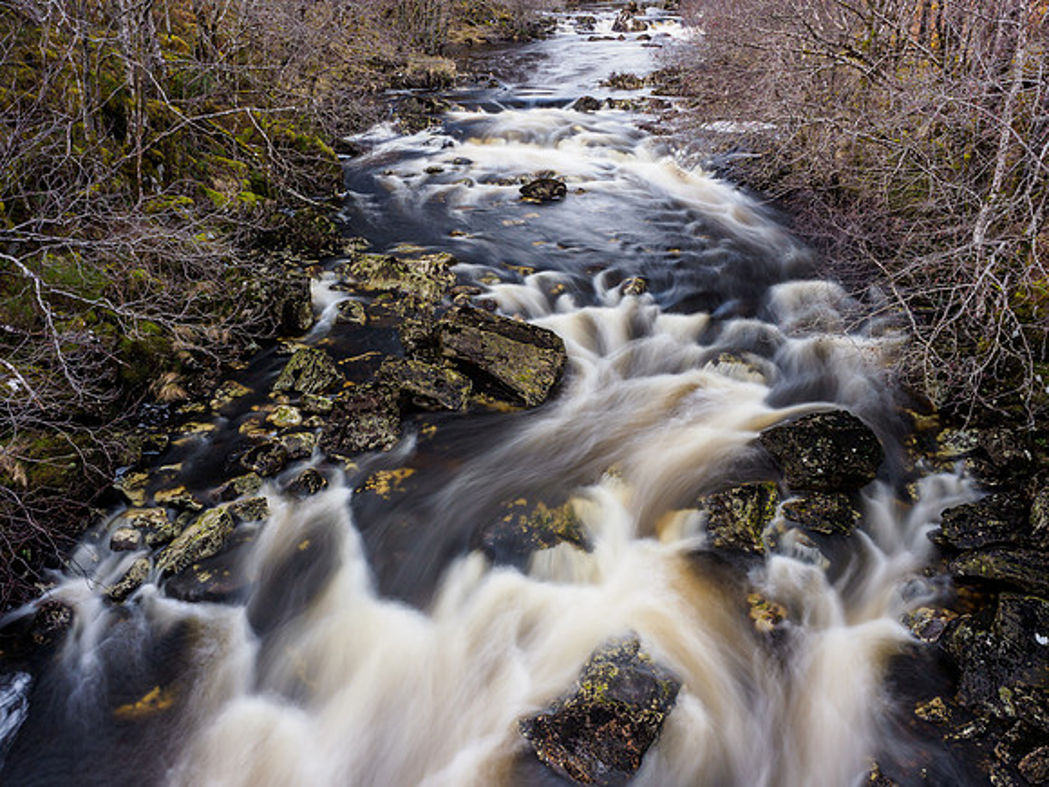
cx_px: 524
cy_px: 394
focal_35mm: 24
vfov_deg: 56.8
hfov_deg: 71.6
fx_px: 727
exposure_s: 2.5
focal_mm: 12
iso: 200
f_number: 7.1
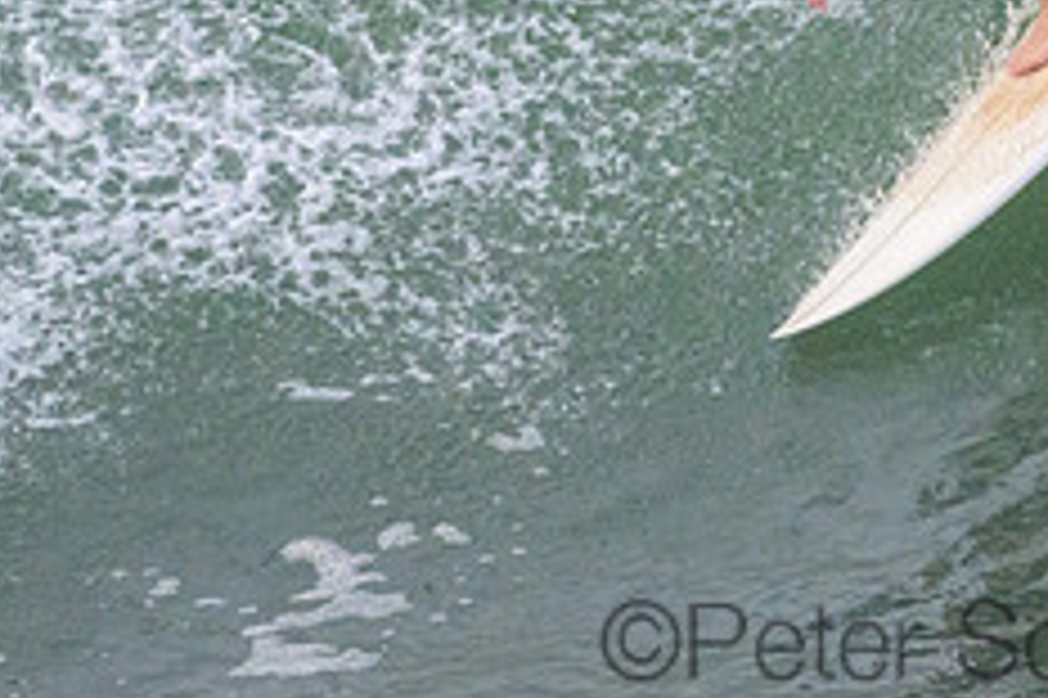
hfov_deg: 1.0
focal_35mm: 1993
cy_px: -106
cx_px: 949
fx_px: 57976
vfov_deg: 0.7
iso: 7200
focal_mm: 800
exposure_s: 1/3200
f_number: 11
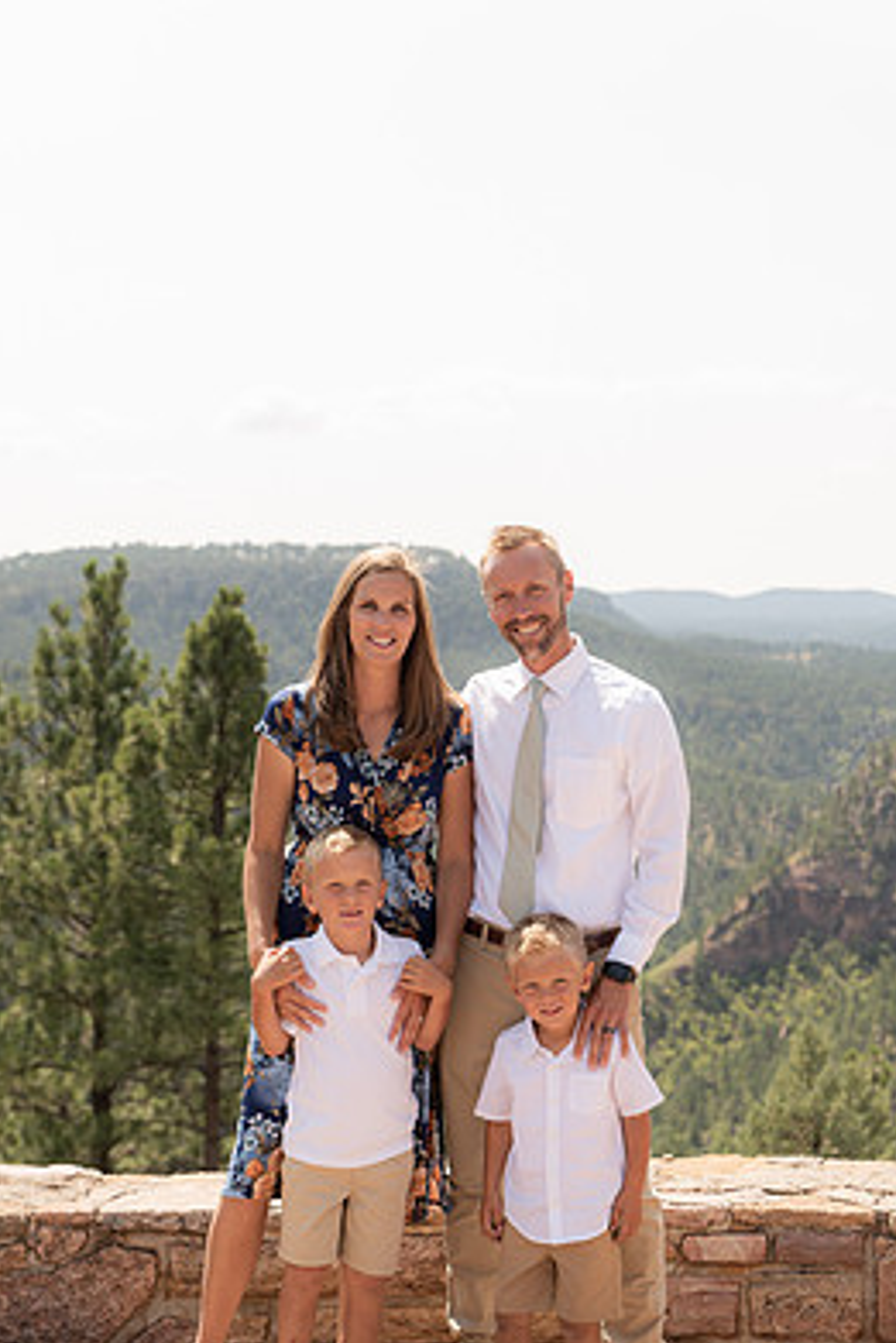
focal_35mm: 69
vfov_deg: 29.2
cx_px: 426
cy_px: 745
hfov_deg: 19.7
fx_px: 2574
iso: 80
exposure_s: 1/400
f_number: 4.5
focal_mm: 60
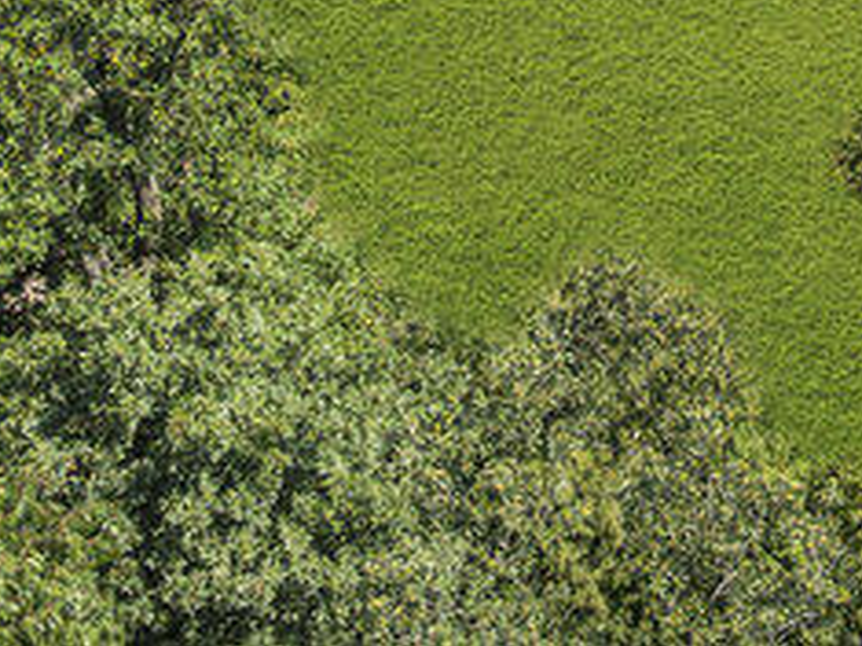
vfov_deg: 12.4
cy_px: -725
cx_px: 1012
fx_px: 2539
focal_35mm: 102
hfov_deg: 18.4
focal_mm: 12.29
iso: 110
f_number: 2.8
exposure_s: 1/1250
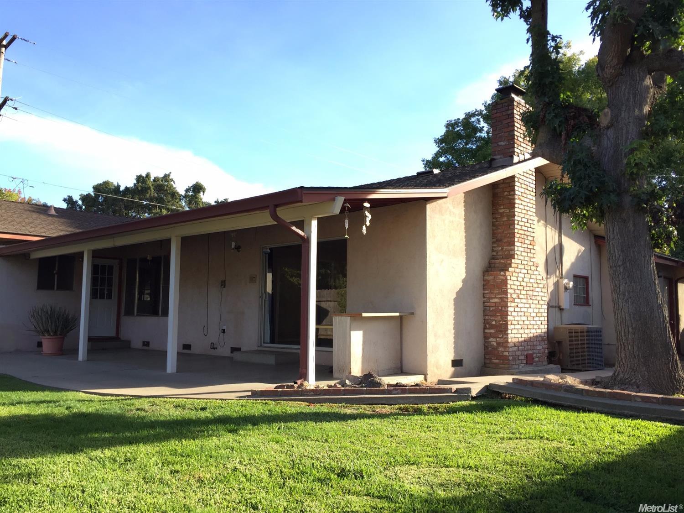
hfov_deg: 61.7
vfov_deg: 48.2
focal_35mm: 29
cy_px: 256
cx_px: 342
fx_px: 573
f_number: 2.2
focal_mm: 4.15
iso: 32
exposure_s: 1/391
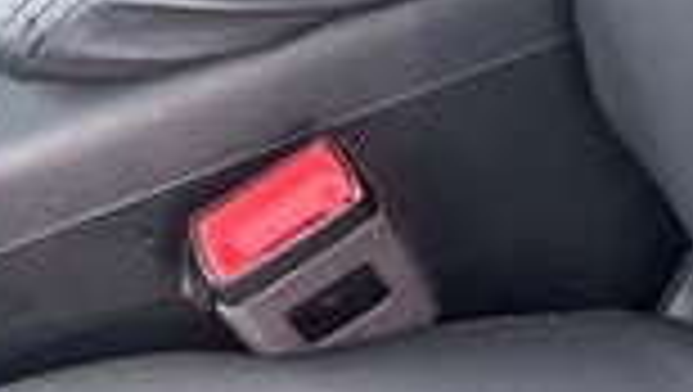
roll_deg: -1.9
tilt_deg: -33.9
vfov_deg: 8.7
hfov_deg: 15.8
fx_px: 2391
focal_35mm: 130
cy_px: -446
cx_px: 873
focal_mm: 6.76
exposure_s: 1/120
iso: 200
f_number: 1.78
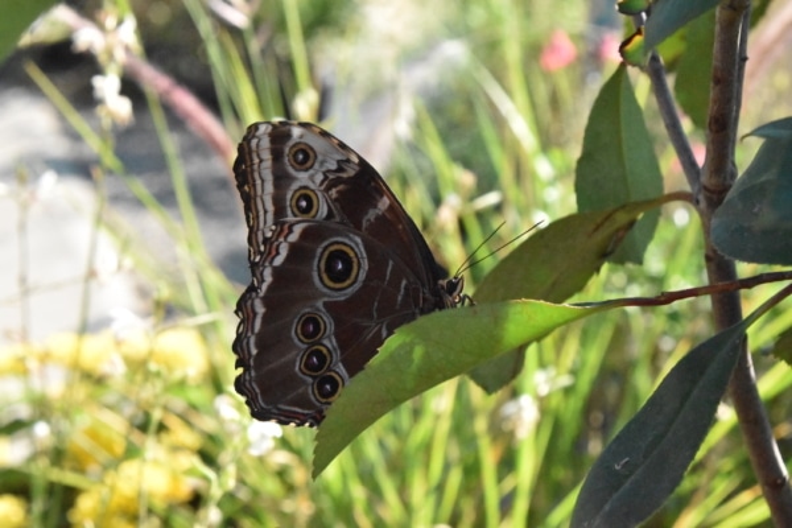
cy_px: 264
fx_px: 2475
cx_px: 396
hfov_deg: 18.2
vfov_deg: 12.2
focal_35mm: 112
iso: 12800
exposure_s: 1/3200
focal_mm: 75
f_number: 14
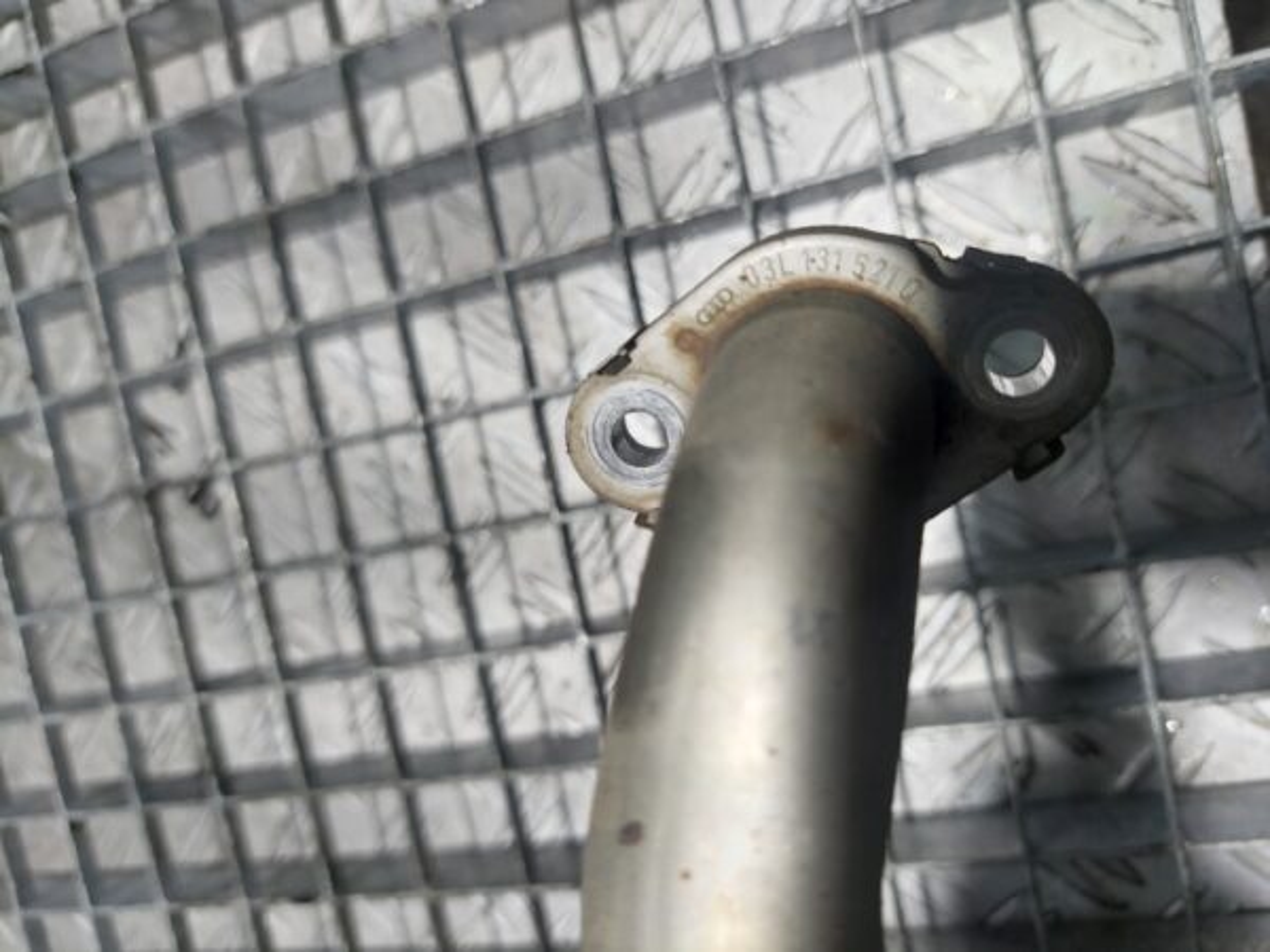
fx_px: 917
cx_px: 635
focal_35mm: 25
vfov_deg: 54.9
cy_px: 476
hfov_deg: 69.4
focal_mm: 5.23
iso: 50
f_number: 1.8
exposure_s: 1/100
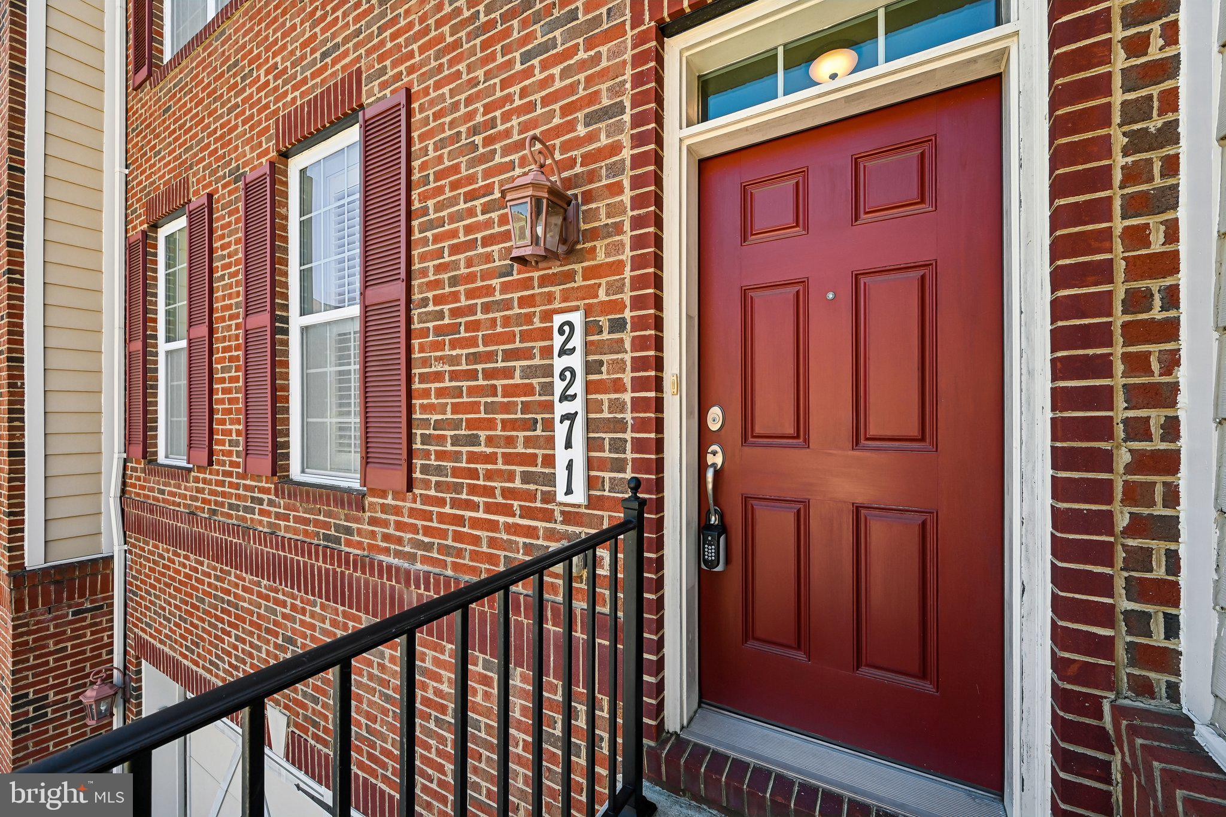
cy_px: 408
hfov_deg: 104.3
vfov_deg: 81.2
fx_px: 477
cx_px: 613
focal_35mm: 14
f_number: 8
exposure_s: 1/50
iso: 100
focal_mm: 14
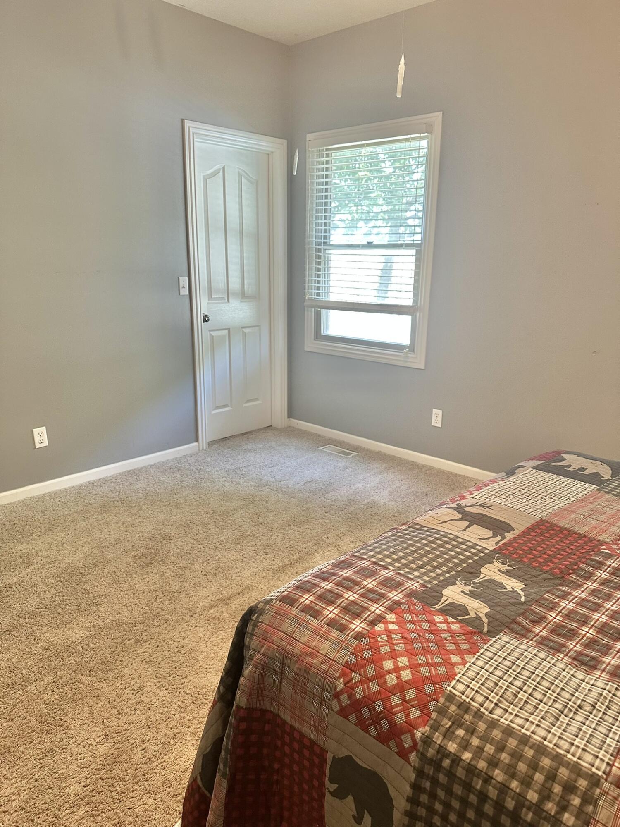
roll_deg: -1.4
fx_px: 573
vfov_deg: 71.6
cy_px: 414
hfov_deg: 56.8
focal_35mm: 24
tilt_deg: -13.8
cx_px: 310
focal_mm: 6.86
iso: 320
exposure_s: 1/60
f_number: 1.78
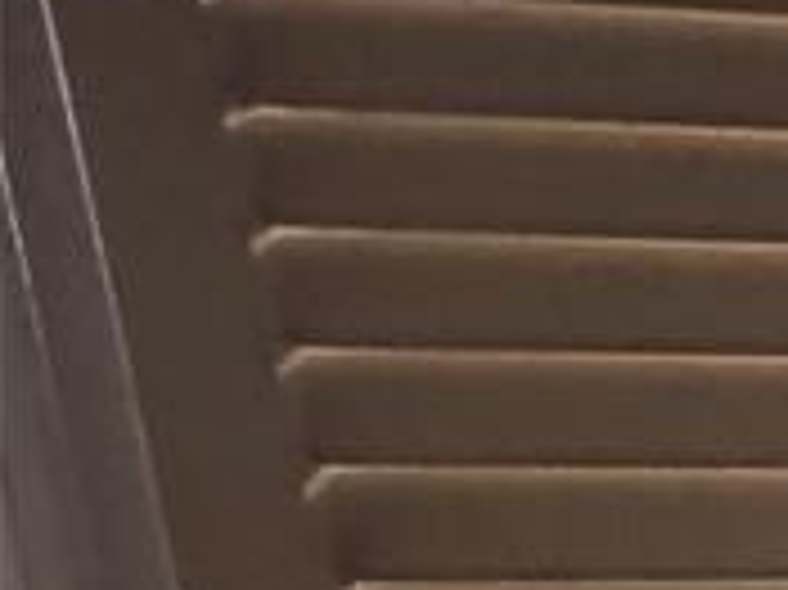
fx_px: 1865
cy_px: 1518
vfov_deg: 12.7
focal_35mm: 82
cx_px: 2301
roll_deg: +6.2
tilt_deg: -6.6
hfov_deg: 11.9
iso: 1250
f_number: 2.2
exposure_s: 1/40
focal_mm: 2.22
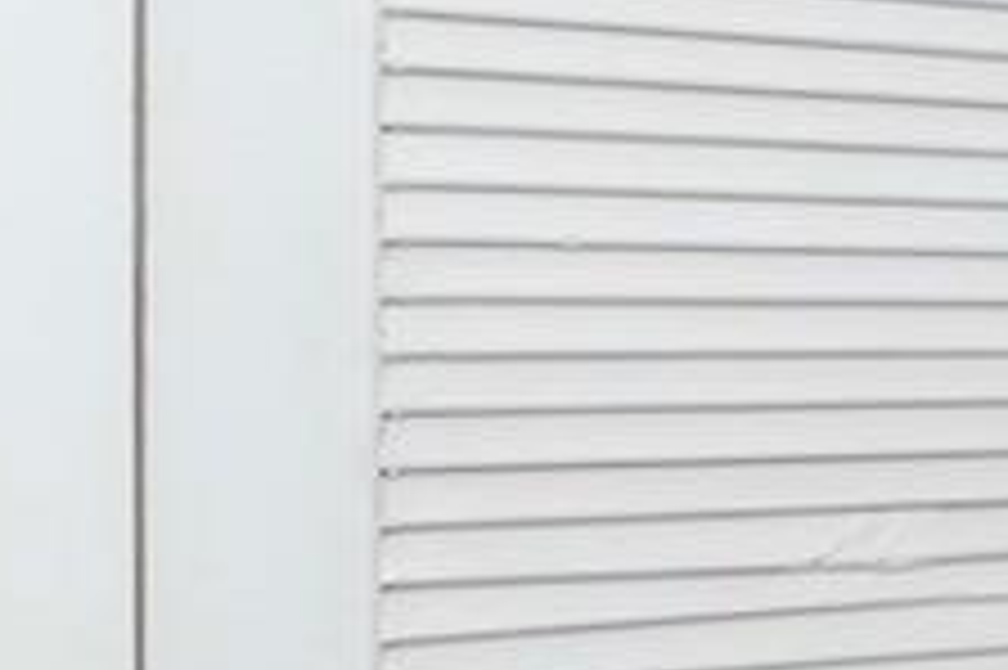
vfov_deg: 12.8
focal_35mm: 107
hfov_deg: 12.7
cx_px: 2678
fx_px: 2994
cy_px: 288
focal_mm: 10
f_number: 10
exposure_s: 1/160
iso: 500
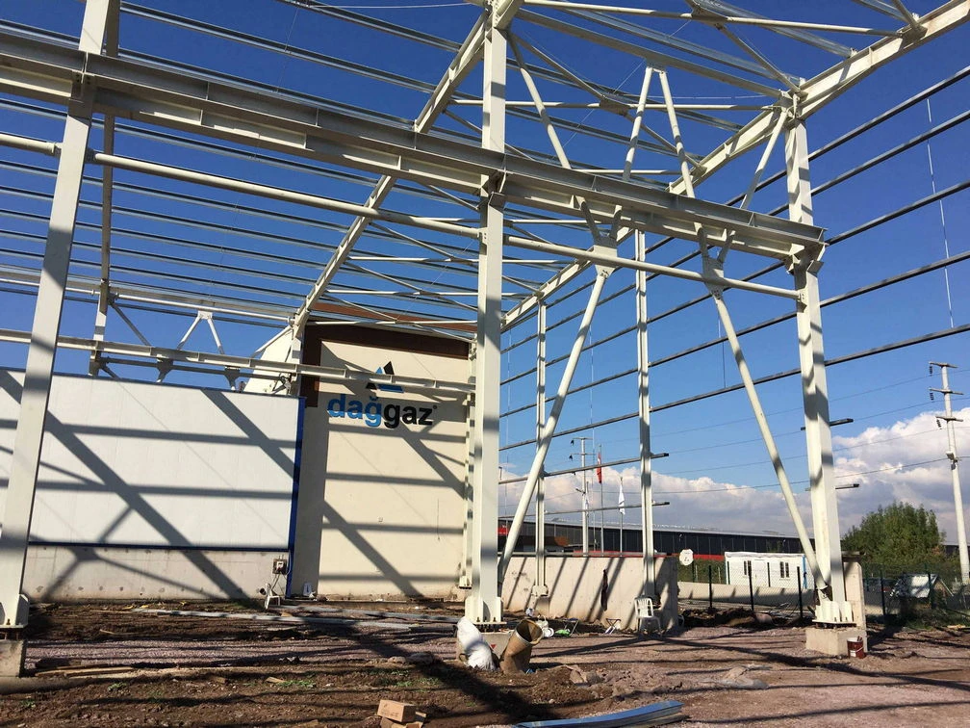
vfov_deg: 48.2
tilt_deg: +14.9
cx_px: 485
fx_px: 813
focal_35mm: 29
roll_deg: -1.6
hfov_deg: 61.7
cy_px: 364
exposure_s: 1/2404
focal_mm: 4.15
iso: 25
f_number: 2.2
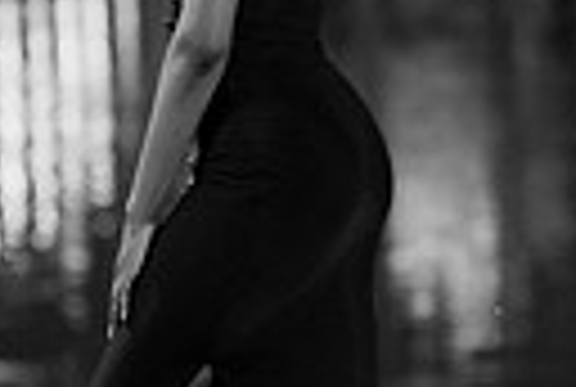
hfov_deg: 9.1
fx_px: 3624
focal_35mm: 226
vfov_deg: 6.1
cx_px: 396
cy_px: 155
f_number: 1.2
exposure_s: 1/50
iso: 320
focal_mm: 50
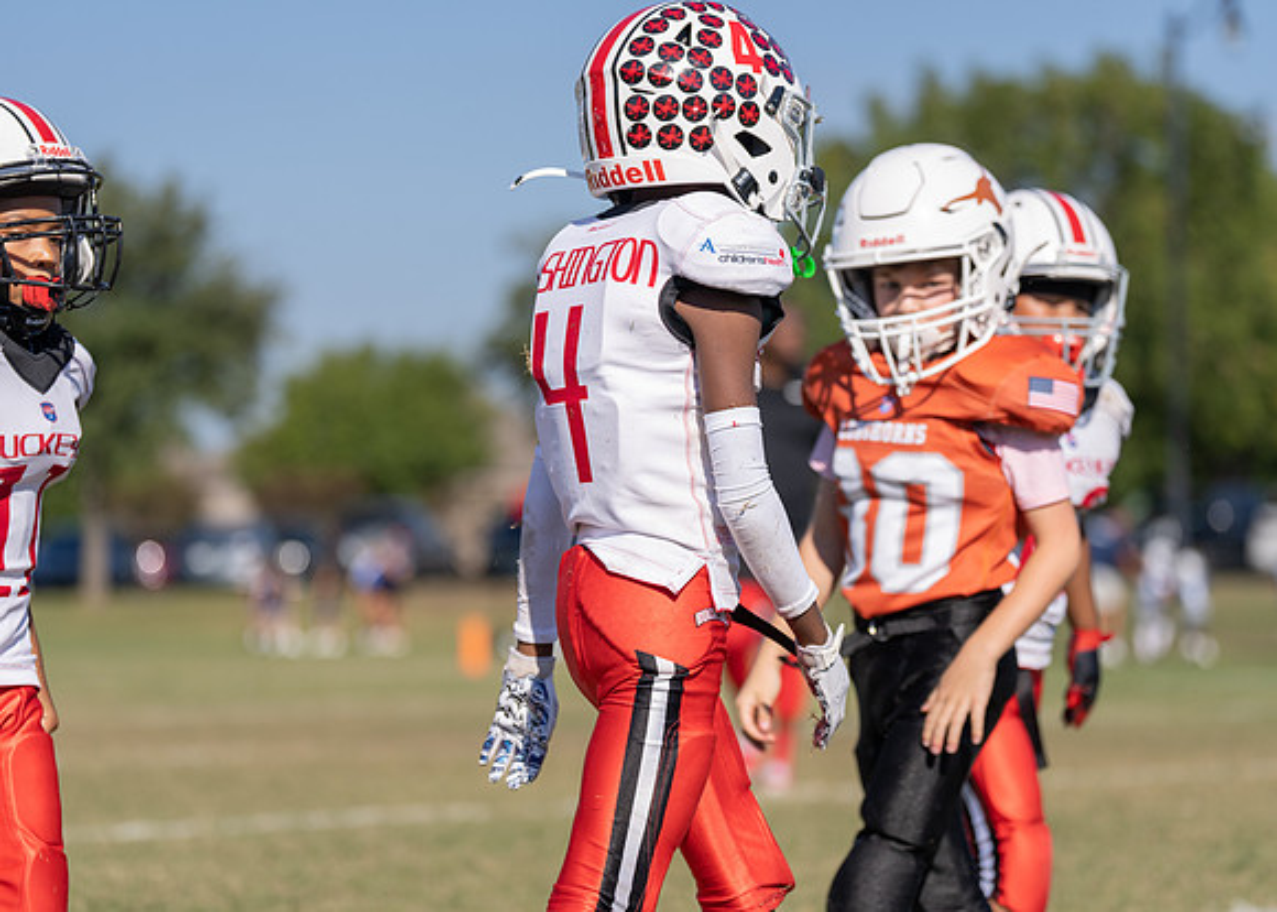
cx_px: 638
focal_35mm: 118
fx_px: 4293
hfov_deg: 16.9
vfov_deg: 12.1
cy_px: 456
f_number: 2.8
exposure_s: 1/2000
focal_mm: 113
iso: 100
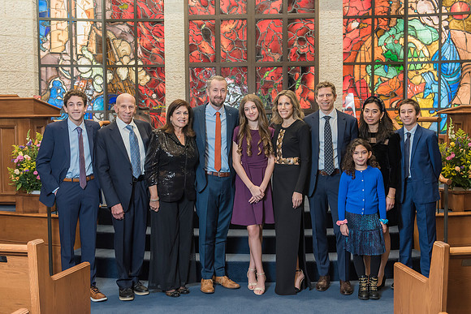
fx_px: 599
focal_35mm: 46
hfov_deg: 42.9
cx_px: 239
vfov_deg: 29.4
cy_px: 157
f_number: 4
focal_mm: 44
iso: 1250
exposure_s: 1/100
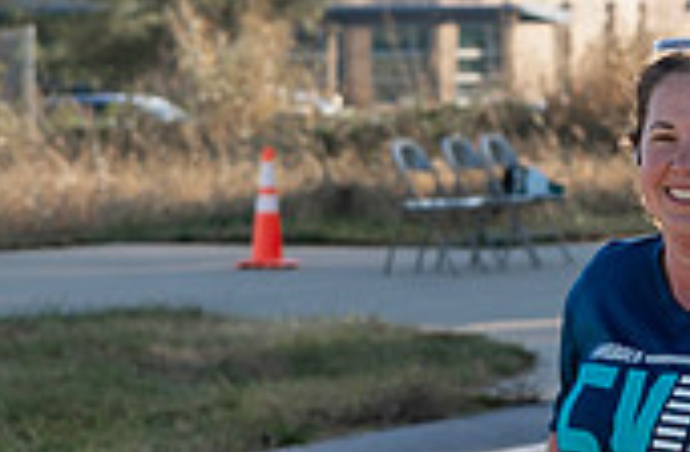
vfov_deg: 4.6
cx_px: 550
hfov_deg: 7.0
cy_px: 176
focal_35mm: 297
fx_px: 5662
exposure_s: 1/500
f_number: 2.8
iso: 100
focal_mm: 46
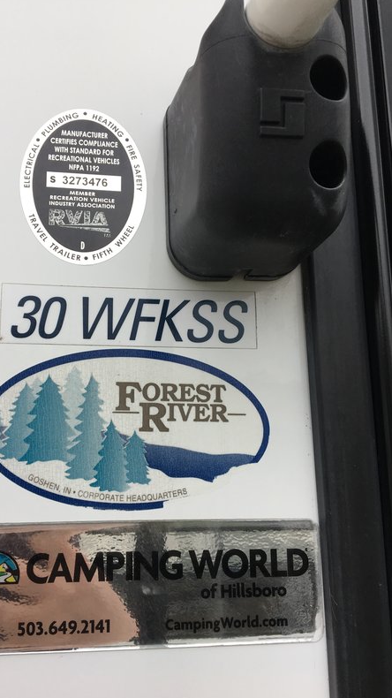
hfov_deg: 36.3
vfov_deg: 61.0
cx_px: 137
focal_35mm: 32
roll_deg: +2.1
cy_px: 351
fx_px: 592
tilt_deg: +9.4
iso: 25
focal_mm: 4.15
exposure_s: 1/120
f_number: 2.2
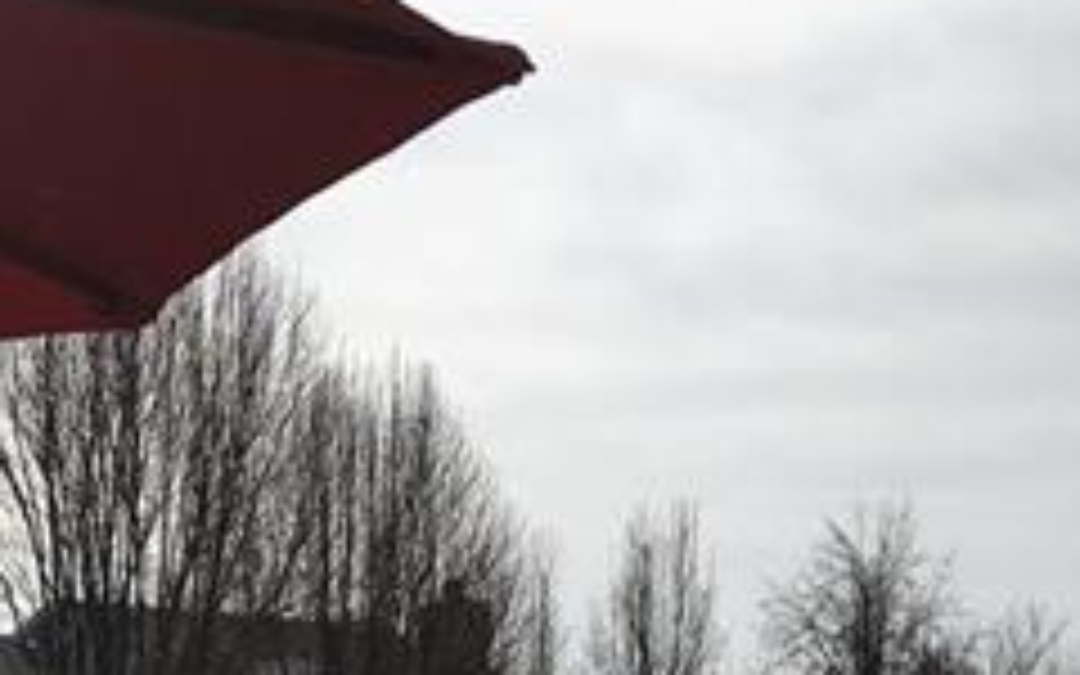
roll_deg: -0.8
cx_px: -9
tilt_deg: -3.4
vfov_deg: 15.0
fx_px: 2414
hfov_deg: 24.1
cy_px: 945
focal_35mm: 82
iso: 25
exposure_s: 1/4049
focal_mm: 4.15
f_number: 2.2
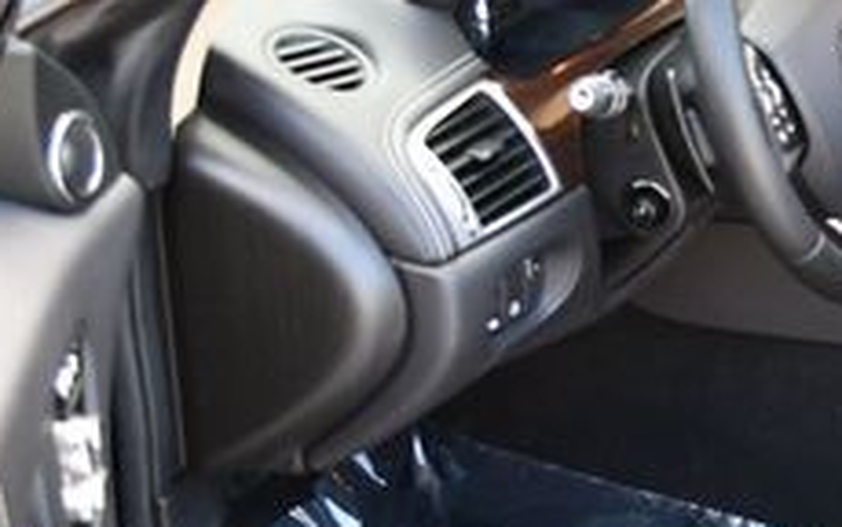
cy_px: 370
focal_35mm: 102
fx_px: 2342
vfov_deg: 12.8
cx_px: 1153
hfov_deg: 18.6
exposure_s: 1/250
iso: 640
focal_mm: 18
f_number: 3.5
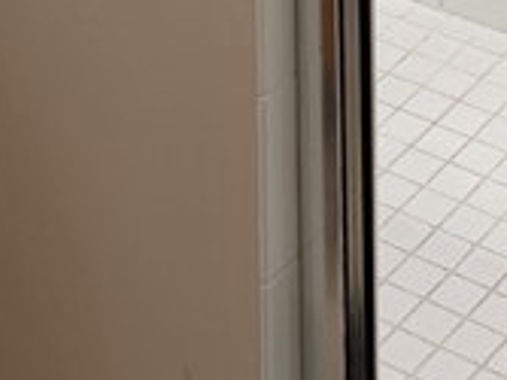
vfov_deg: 9.5
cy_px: -344
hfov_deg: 13.3
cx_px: 468
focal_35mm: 147
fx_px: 2151
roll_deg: -0.6
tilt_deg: -23.4
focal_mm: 6.76
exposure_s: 1/120
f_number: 1.78
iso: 160
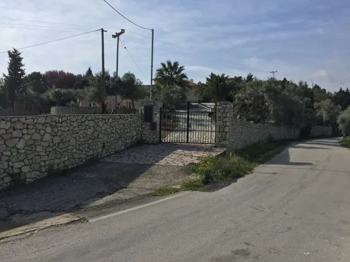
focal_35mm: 29
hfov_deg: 61.7
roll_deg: -3.1
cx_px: 175
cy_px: 131
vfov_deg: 48.2
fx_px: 293
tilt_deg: +0.1
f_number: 2.2
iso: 32
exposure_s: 1/3300
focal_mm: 4.15
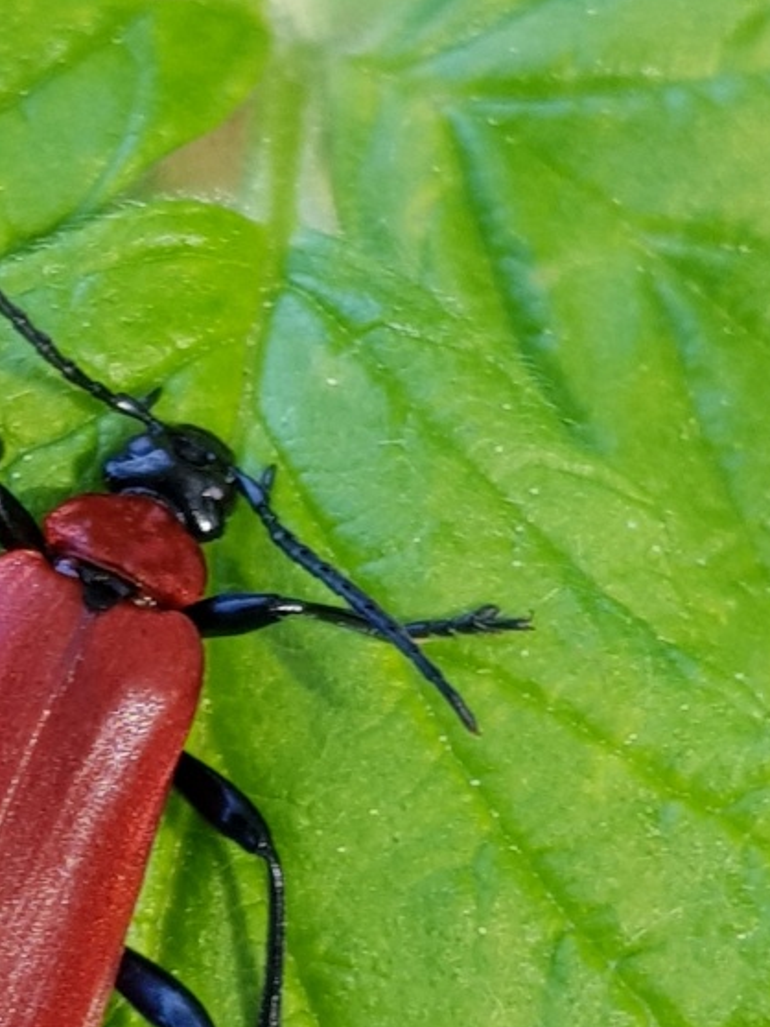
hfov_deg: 25.1
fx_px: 1660
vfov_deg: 33.1
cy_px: 865
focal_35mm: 56
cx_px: 31
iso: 40
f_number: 1.7
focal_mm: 4.2
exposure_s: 1/111
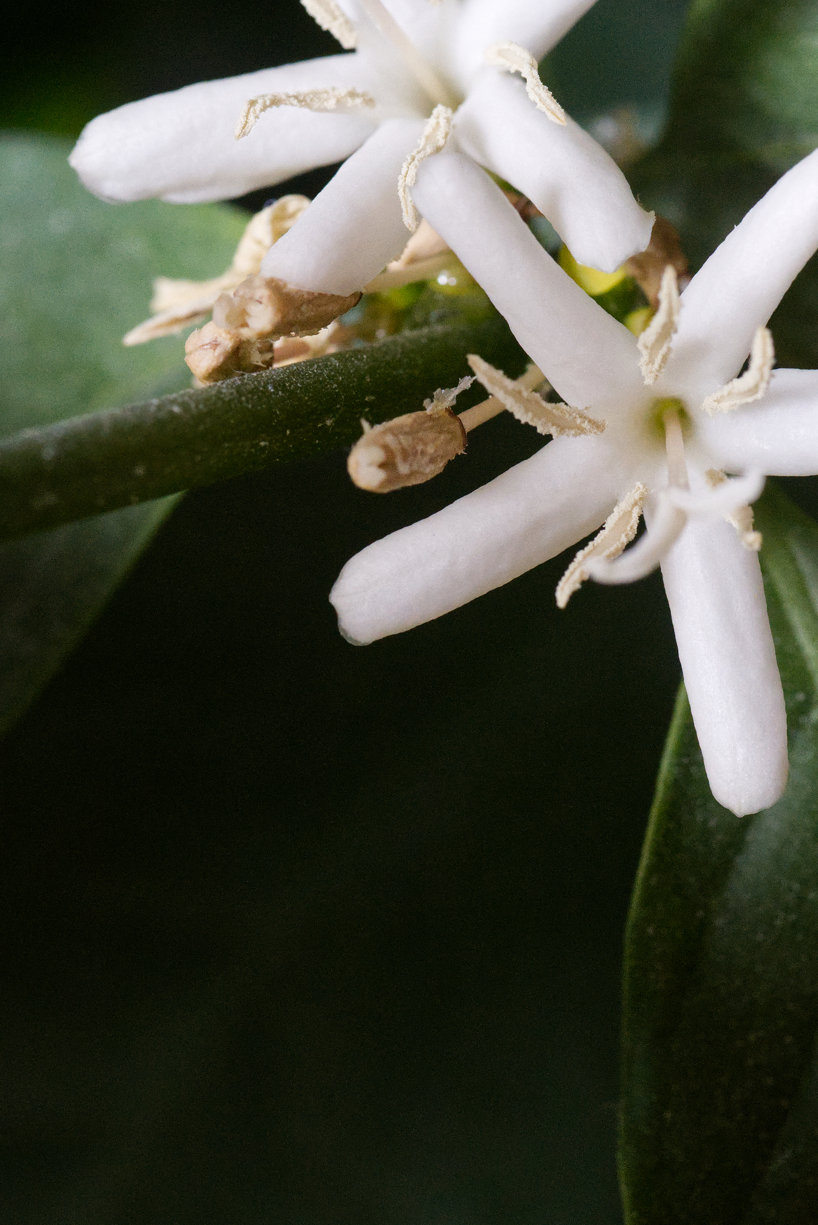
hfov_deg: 9.7
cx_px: 572
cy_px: 590
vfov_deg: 14.5
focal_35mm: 141
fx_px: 4798
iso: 12800
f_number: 11
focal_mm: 100
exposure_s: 1/100
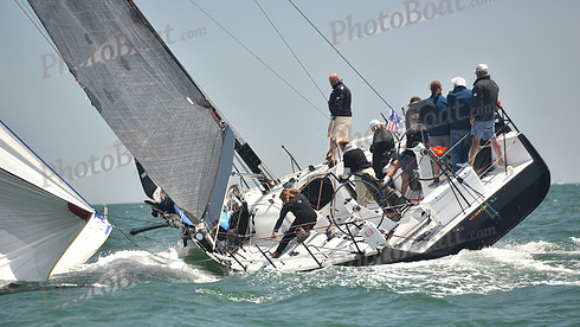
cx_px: 269
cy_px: 202
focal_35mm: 248
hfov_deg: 8.7
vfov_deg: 4.9
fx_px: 3815
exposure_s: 1/800
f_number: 4.5
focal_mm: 200
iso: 250
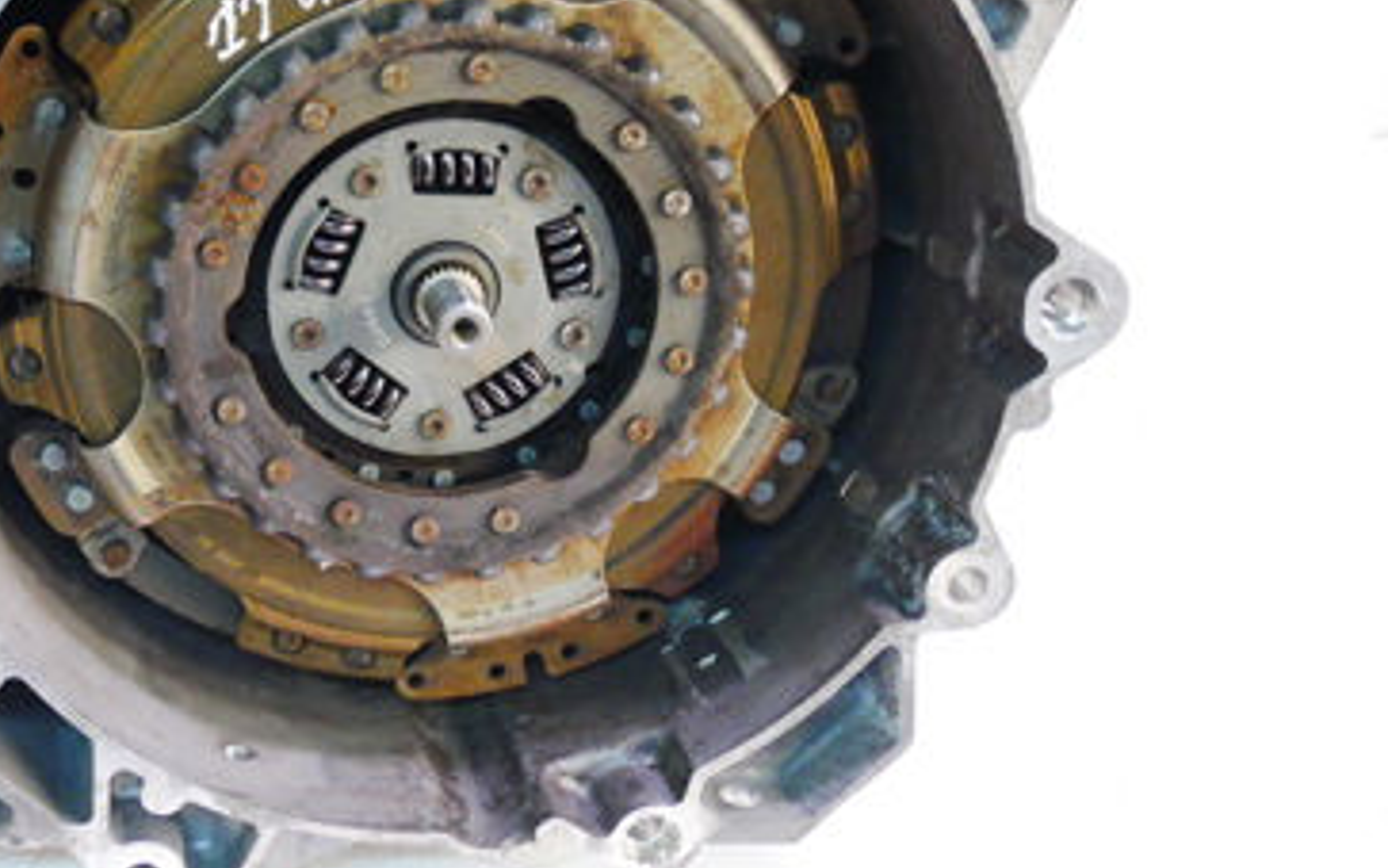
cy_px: 287
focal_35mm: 56
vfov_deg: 23.0
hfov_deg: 34.9
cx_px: 229
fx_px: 2119
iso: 2000
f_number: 3.8
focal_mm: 15
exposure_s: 1/60
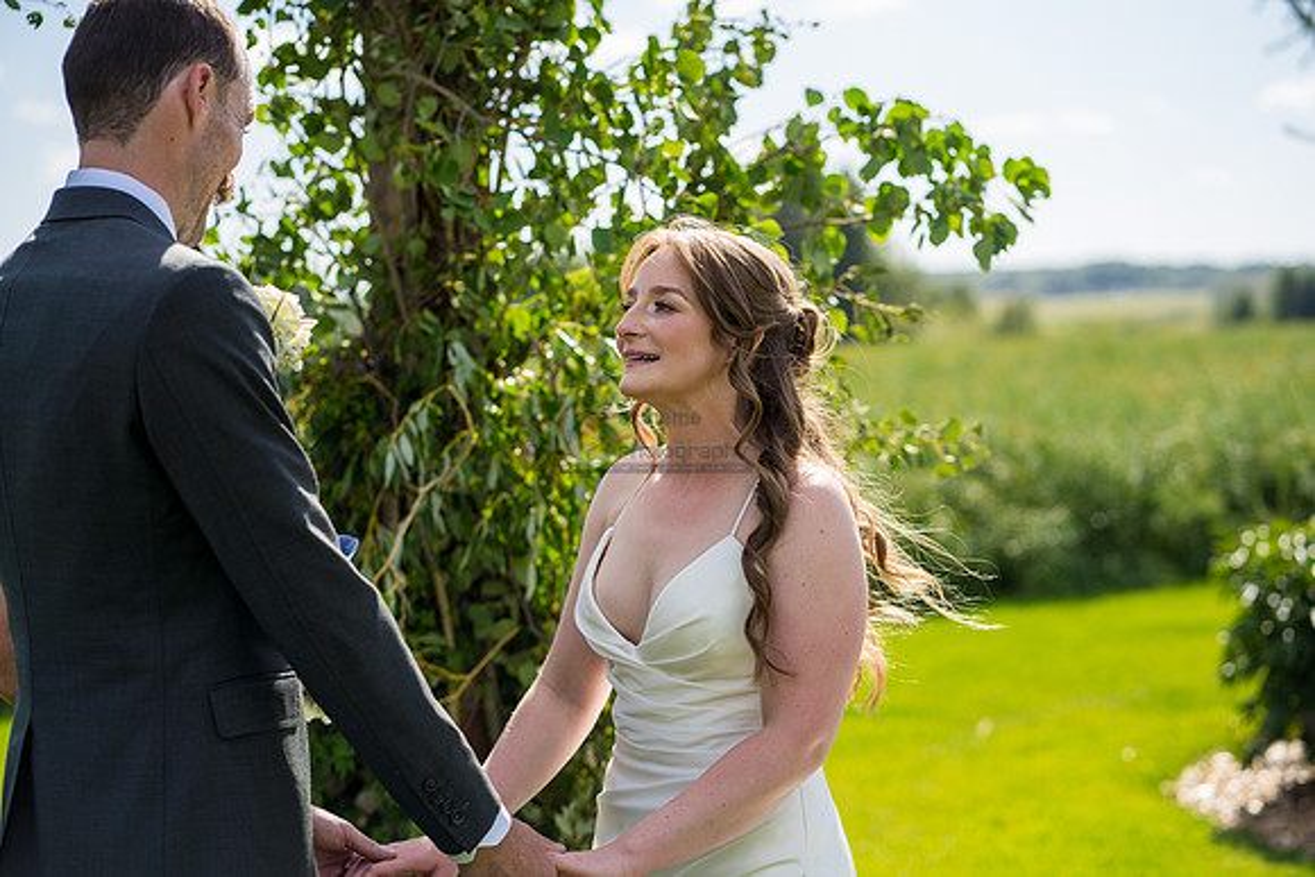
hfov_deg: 23.9
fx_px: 3105
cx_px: 658
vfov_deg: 16.1
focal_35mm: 85
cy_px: 438
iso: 250
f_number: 3.5
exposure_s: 1/1600
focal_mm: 85
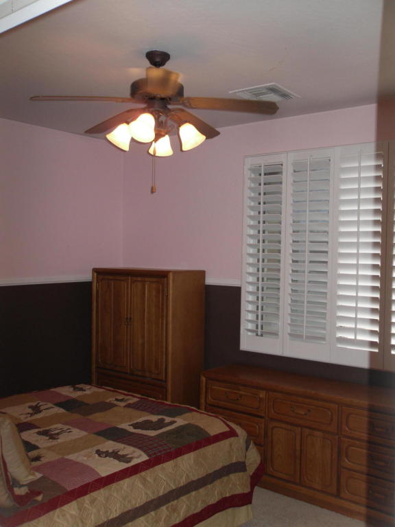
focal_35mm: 45
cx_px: 198
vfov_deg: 42.1
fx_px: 685
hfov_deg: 32.2
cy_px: 264
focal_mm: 6.3
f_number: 3.5
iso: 100
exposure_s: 1/45
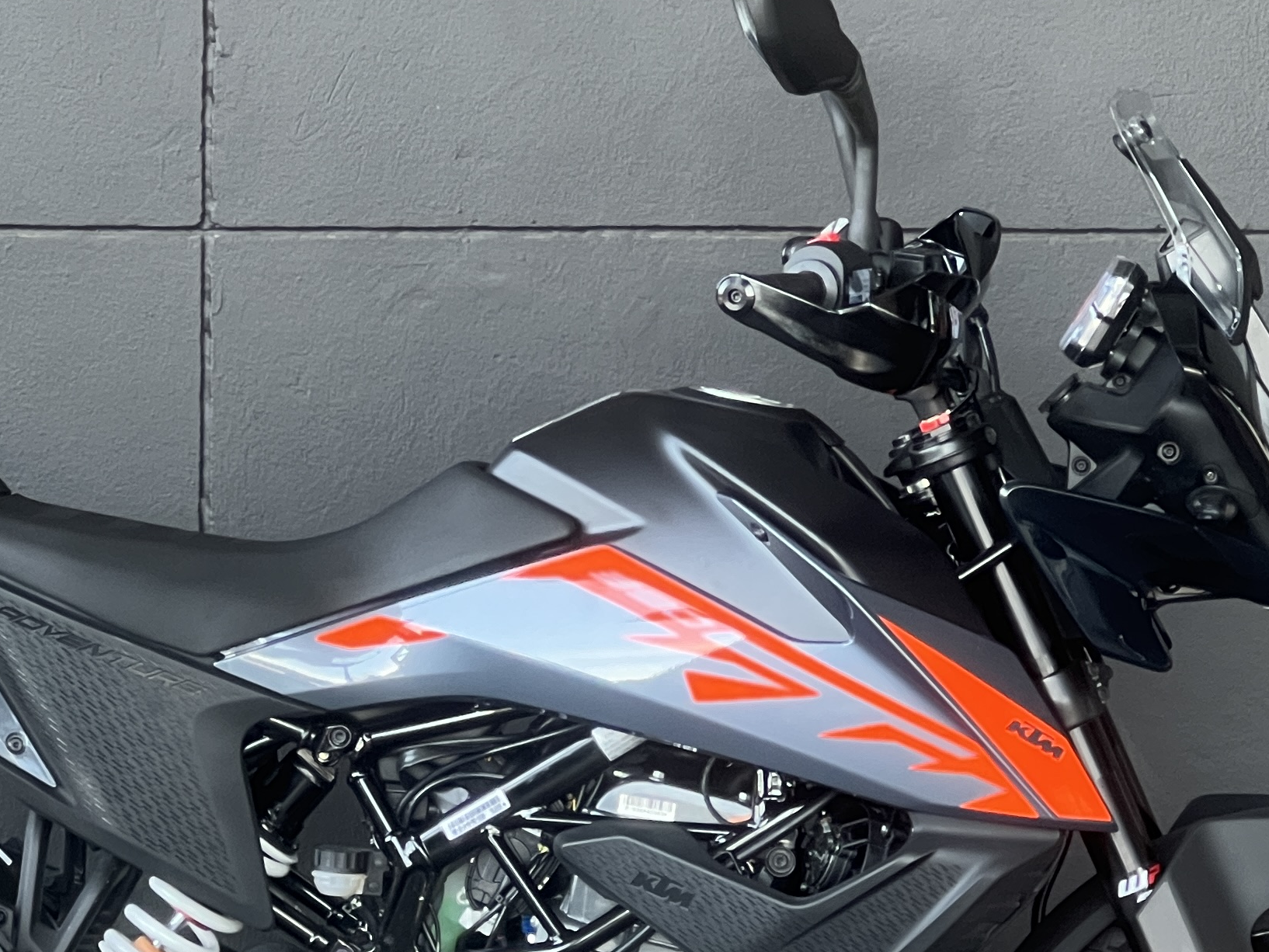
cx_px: 507
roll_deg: -0.9
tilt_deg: -6.8
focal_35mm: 190
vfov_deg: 7.8
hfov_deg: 10.4
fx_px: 6966
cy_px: 828
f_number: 2.8
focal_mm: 9
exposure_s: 1/99
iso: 160
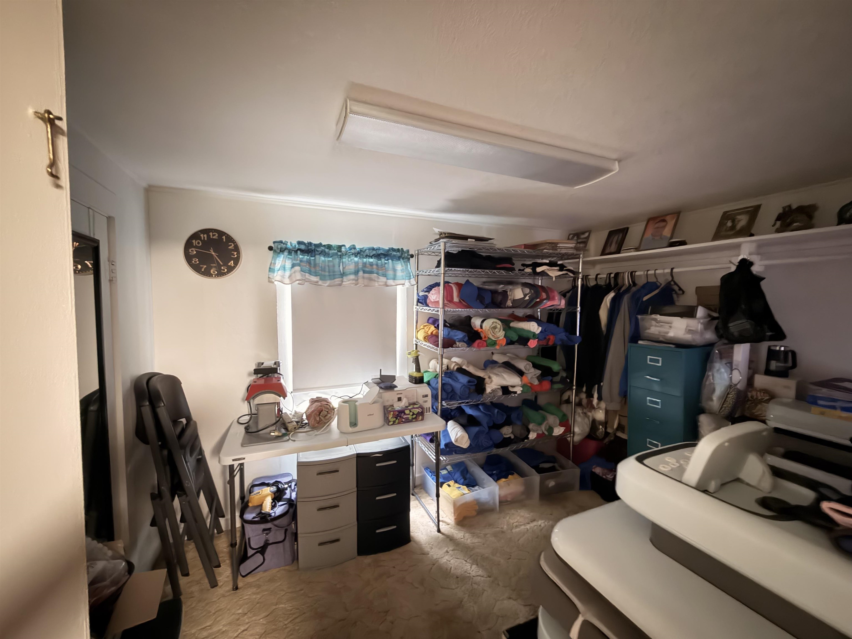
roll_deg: +0.9
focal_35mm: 14
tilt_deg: -1.7
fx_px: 345
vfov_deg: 85.7
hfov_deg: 102.1
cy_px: 320
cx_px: 426
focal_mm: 2.22
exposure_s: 1/7
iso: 5000
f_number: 2.2
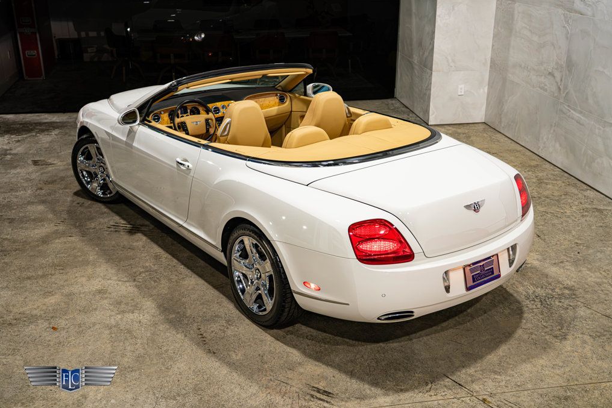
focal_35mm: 40
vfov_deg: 33.4
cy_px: 202
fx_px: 680
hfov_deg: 48.5
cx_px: 308
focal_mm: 38
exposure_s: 1/80
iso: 1250
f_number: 4
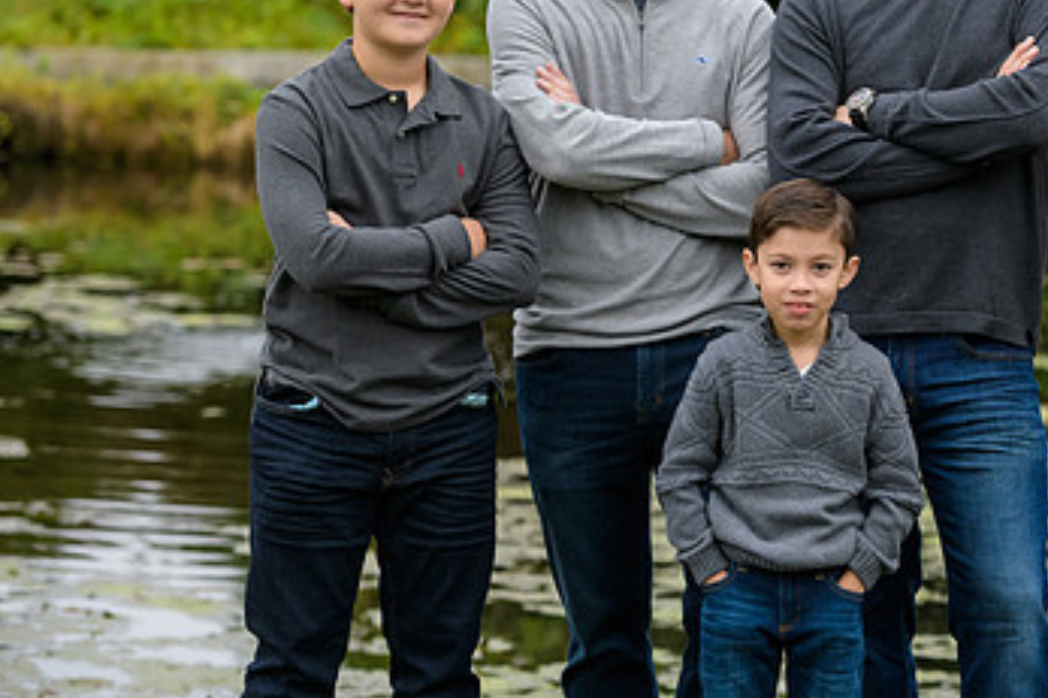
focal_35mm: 194
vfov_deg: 7.1
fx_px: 5645
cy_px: 153
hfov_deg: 10.6
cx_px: 861
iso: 400
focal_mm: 116
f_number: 4
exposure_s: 1/400
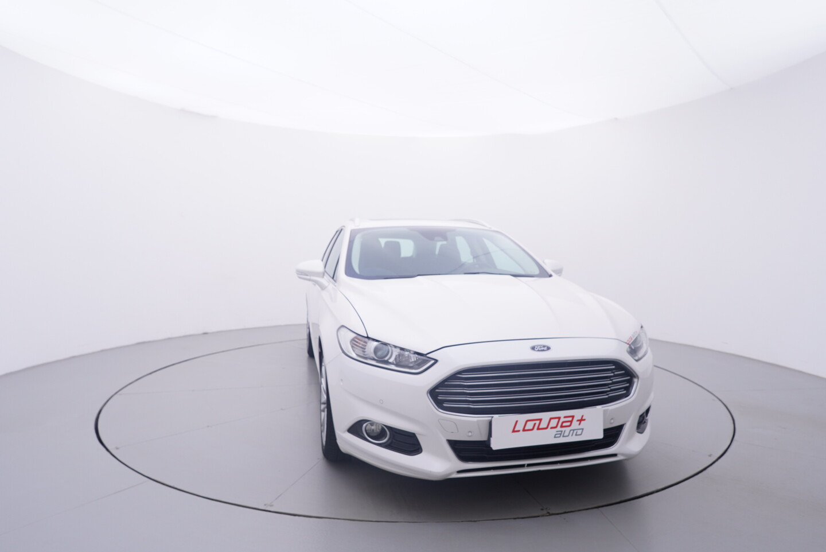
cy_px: 276
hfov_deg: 77.3
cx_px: 413
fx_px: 517
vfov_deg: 56.2
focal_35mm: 22
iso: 200
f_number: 5
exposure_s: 1/80
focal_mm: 15
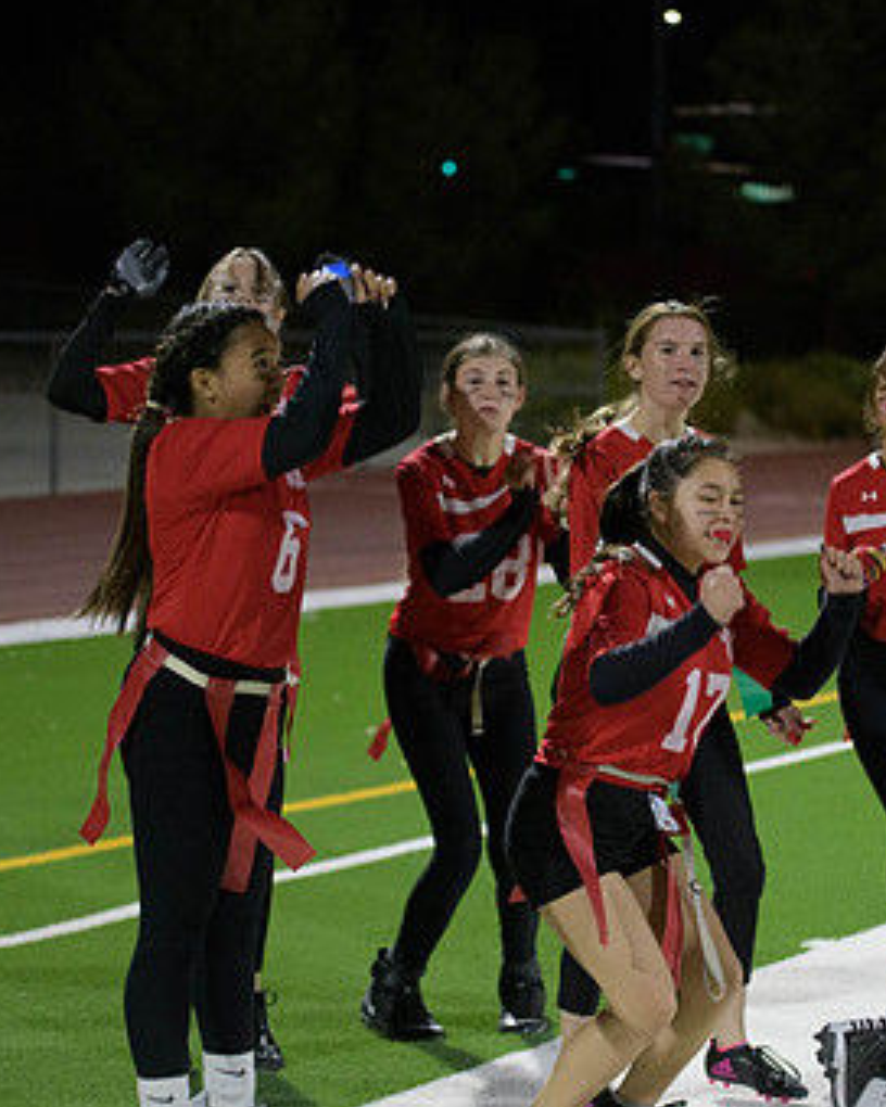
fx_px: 3671
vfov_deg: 17.2
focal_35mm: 112
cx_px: 632
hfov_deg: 13.7
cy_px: 617
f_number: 2.8
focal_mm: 70
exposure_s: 1/640
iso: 5000
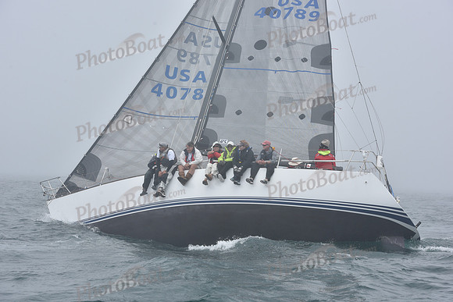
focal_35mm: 70
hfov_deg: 28.8
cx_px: 226
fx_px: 881
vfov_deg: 19.5
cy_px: 151
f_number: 9
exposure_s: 1/800
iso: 250
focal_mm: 70
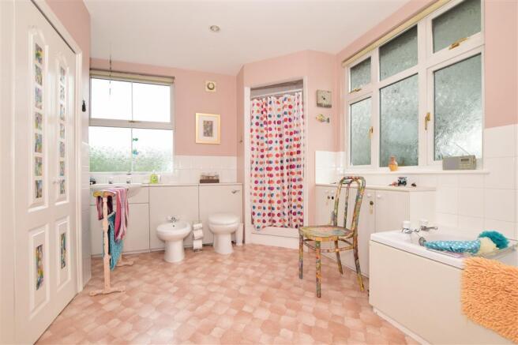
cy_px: 172
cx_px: 259
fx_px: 216
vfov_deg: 77.3
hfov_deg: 100.4
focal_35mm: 15
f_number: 7.1
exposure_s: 1/60
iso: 400
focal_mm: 10
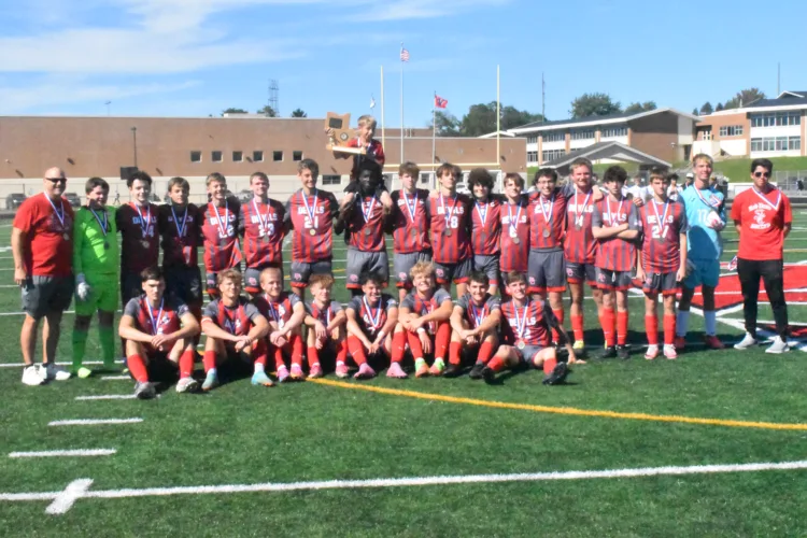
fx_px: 1076
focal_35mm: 48
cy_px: 269
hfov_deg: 41.1
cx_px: 404
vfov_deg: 28.1
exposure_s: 1/4000
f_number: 29
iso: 25600
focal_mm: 32
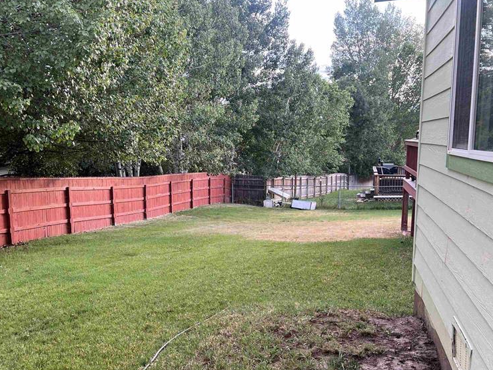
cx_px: 167
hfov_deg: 50.5
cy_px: 226
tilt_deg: -9.7
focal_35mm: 36
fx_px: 513
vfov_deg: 39.5
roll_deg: +2.2
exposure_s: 1/121
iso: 50
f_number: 1.5
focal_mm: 5.7
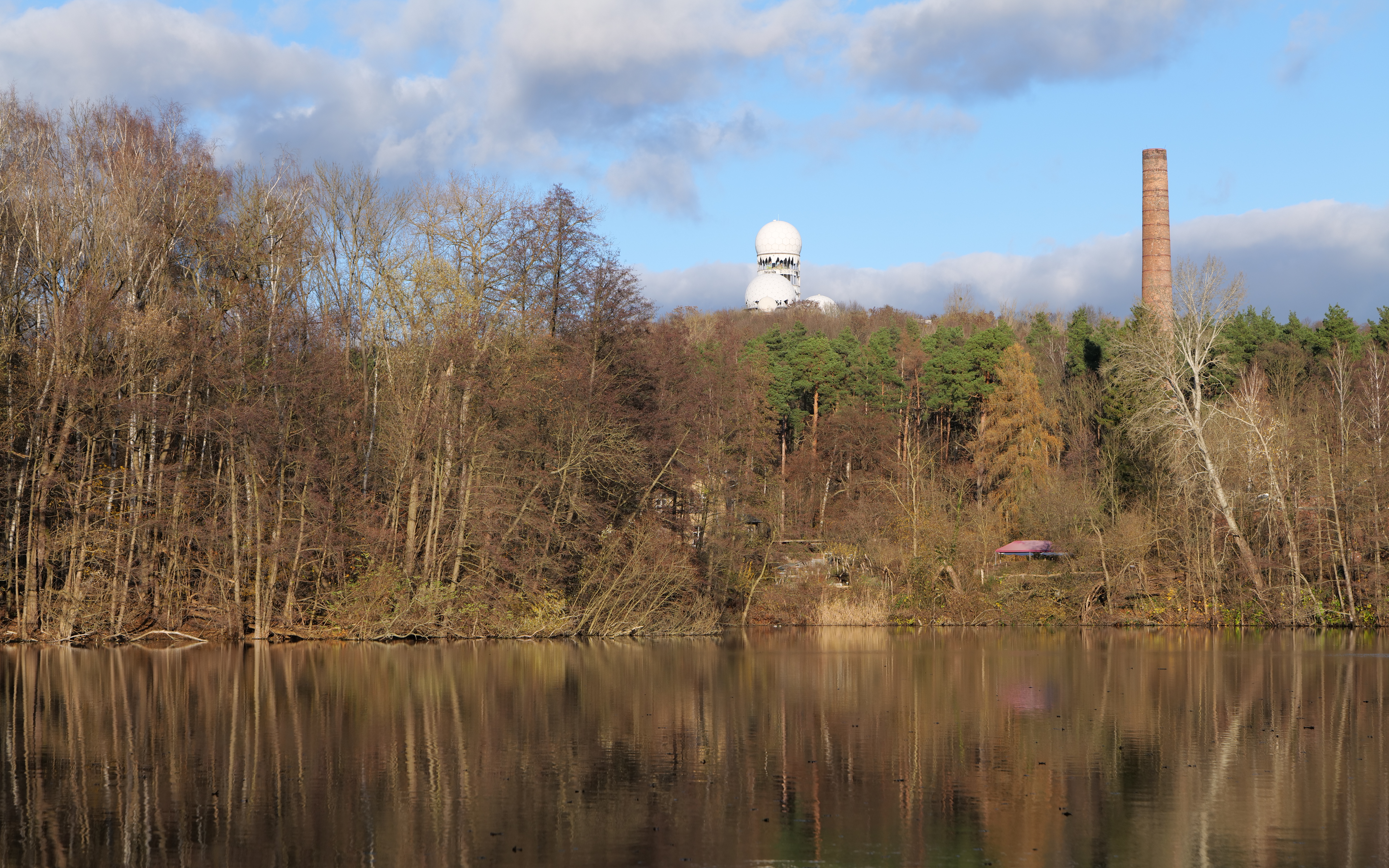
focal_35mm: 72
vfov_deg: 18.1
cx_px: 693
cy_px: 421
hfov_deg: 28.6
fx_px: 2726
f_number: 5
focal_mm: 70
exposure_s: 1/1300
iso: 400
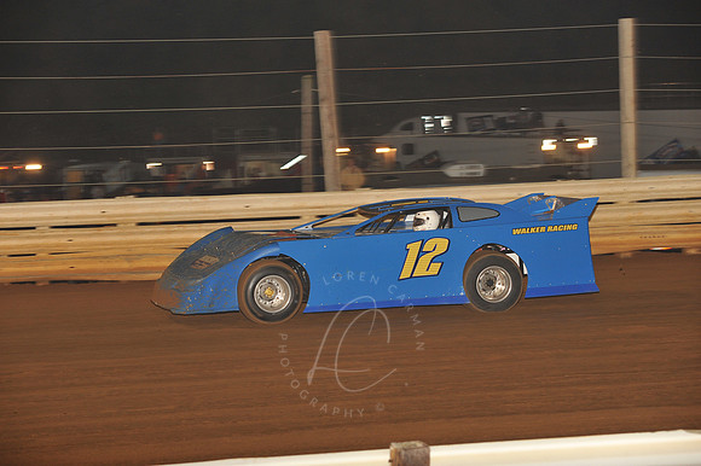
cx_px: 350
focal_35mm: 120
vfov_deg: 11.4
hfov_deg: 17.1
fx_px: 2335
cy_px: 233
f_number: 6.3
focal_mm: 120
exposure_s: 1/320
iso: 1000
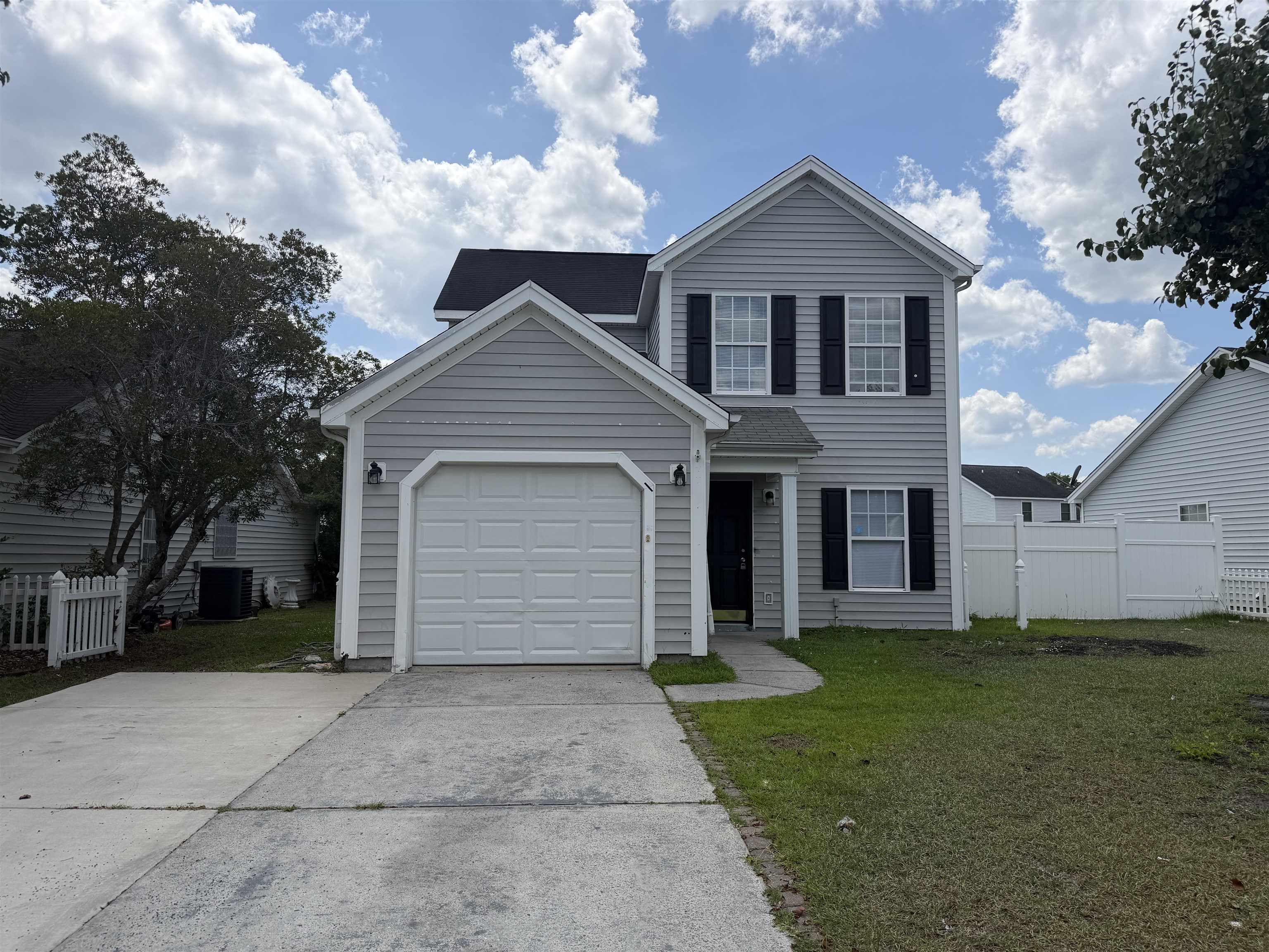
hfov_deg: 71.6
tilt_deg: +4.5
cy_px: 476
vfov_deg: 56.8
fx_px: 880
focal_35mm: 24
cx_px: 634
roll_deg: +0.5
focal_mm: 6.76
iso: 80
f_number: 1.78
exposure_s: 1/5319
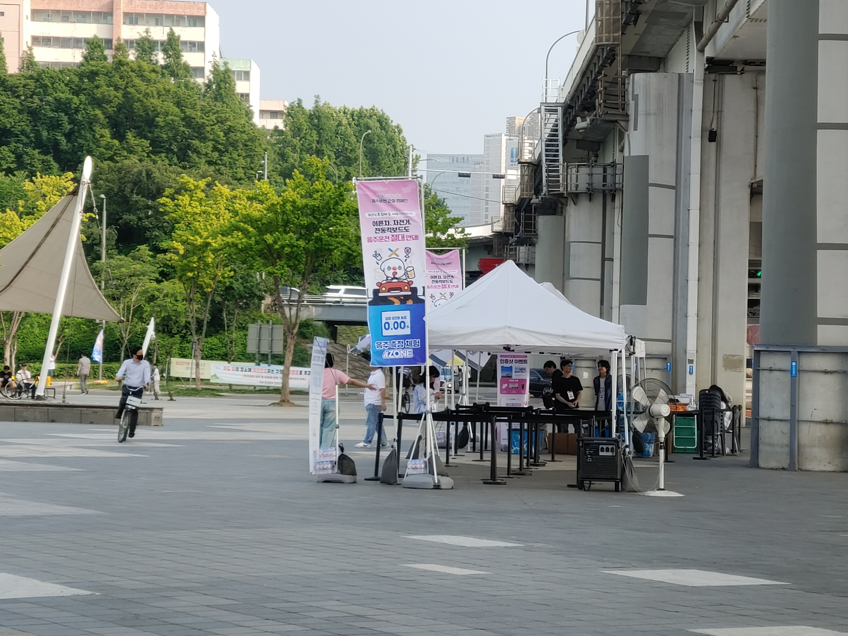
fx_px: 2376
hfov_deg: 20.2
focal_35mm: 97
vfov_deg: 15.2
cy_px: 318
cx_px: 424
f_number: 2.4
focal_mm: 5.88
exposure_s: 1/306
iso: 50
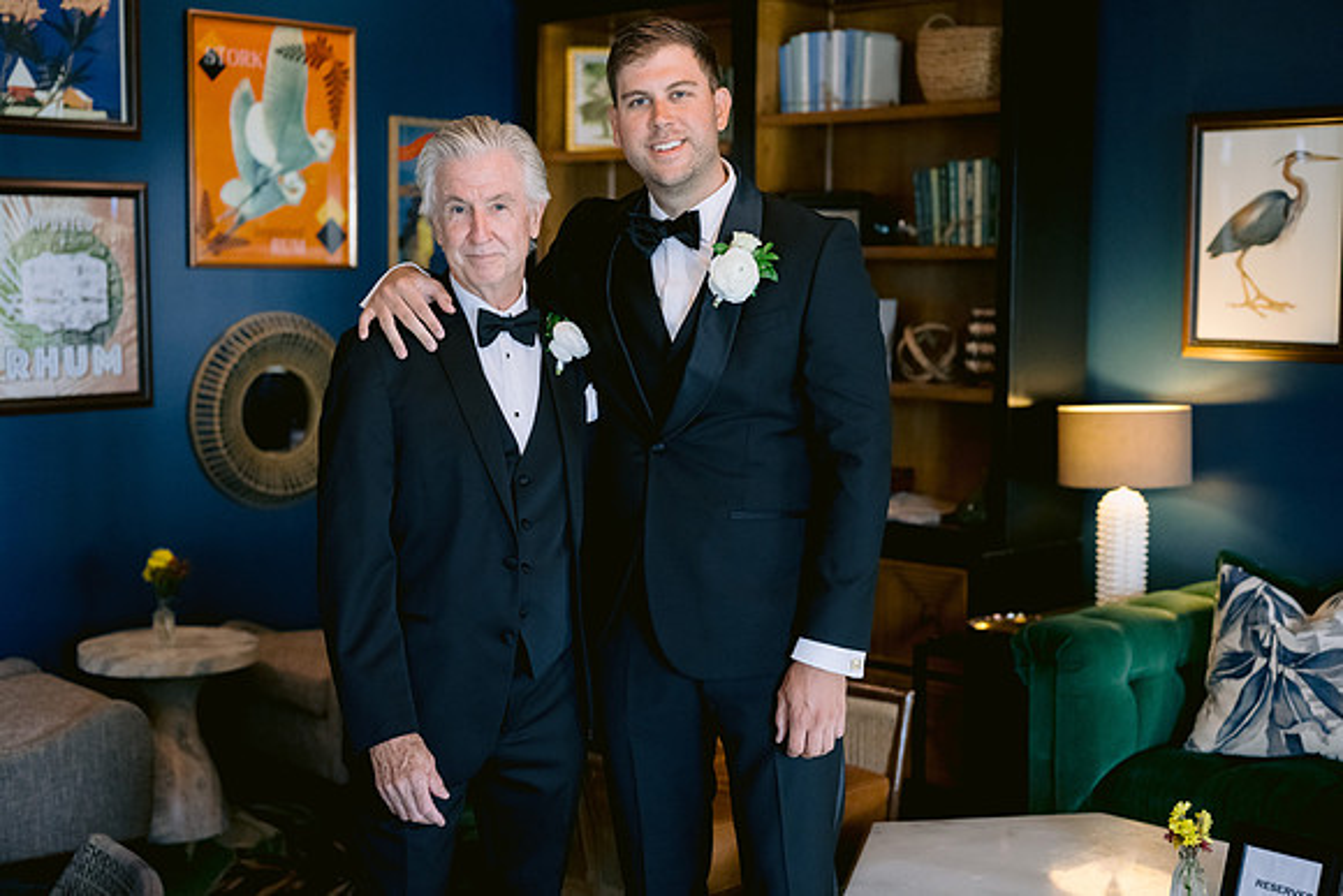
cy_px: 448
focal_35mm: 50
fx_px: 1866
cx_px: 672
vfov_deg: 27.0
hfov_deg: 39.6
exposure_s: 1/200
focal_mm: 50
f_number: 2.5
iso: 3200
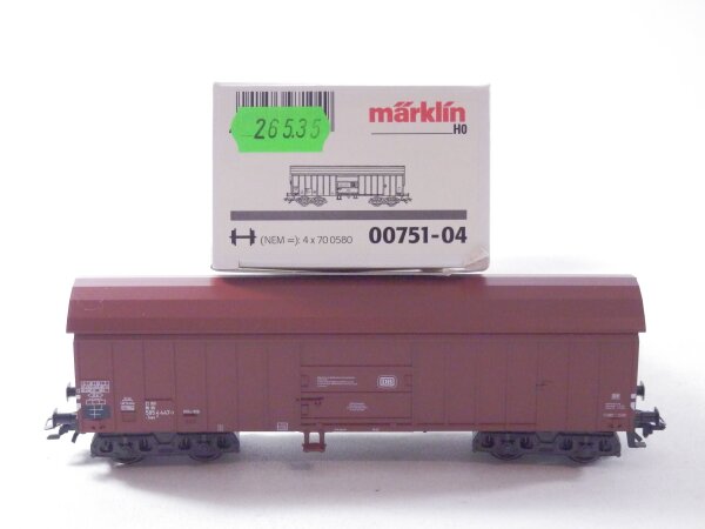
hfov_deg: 29.4
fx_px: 1344
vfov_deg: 22.3
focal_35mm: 66
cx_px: 352
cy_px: 264
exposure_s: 1/160
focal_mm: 11.9
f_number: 4.4
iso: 2000
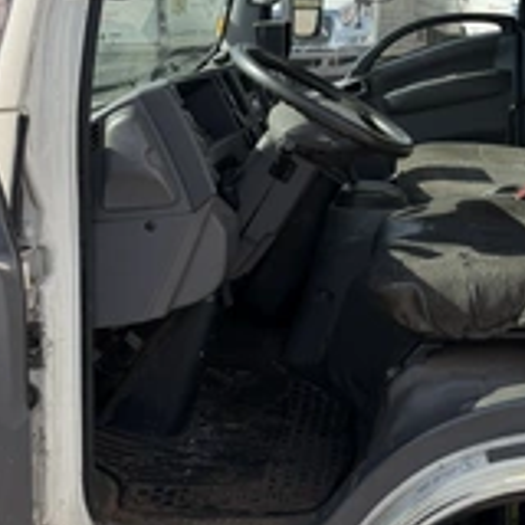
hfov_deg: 31.6
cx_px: 400
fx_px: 909
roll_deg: -0.4
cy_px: 39
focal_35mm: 53
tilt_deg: -0.2
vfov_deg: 30.6
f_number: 1.78
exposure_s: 1/2703
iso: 80
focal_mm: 6.76
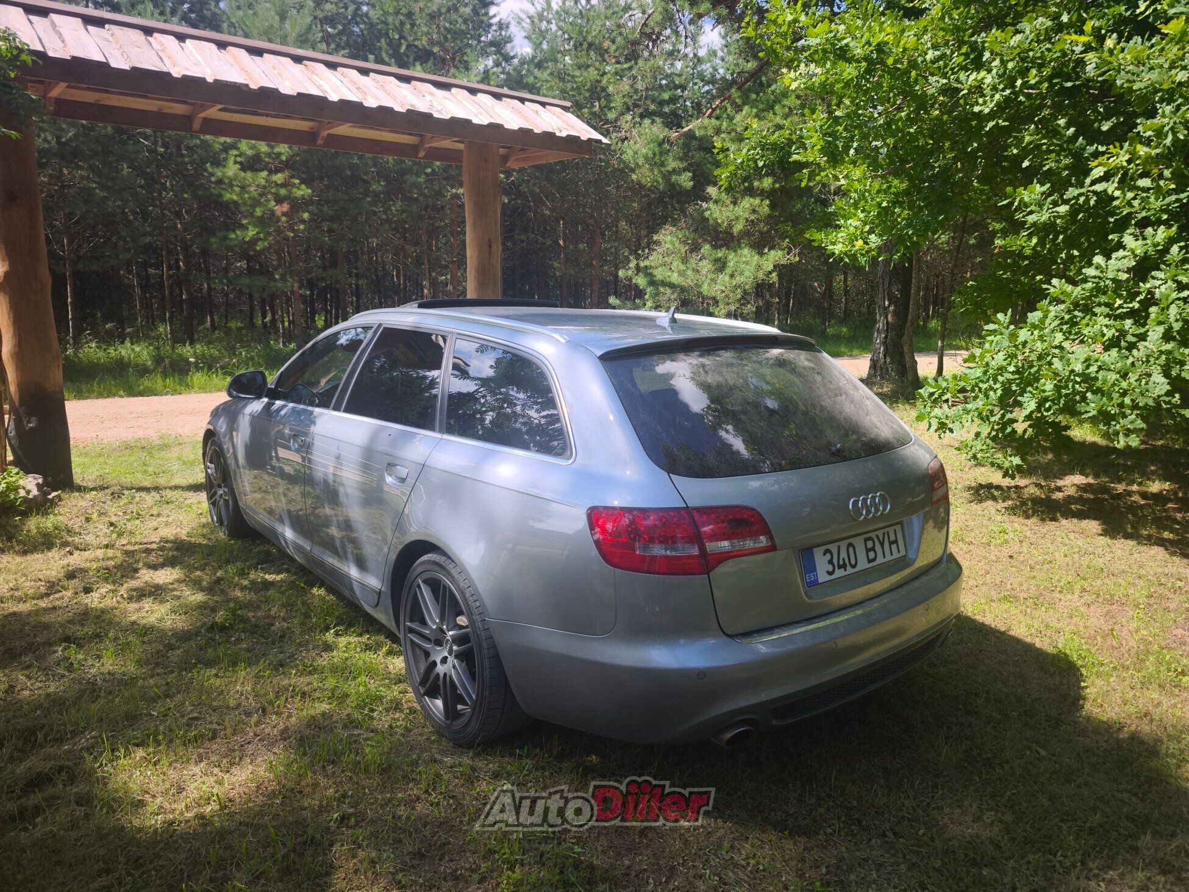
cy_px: 446
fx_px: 790
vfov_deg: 58.9
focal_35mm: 23
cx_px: 594
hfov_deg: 73.9
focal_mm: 6.57
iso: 50
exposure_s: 1/1110
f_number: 1.6
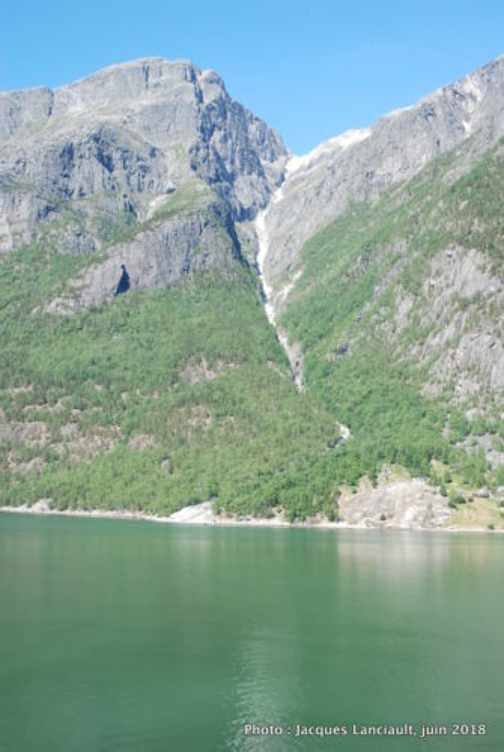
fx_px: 910
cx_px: 252
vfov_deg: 44.9
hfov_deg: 30.9
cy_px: 376
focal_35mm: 44
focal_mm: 29
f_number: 14
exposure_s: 1/30
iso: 100
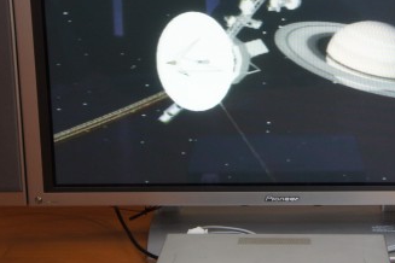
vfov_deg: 15.5
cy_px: 132
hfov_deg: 23.0
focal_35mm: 88
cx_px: 280
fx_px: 965
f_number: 4.5
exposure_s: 1/50
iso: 640
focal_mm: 32
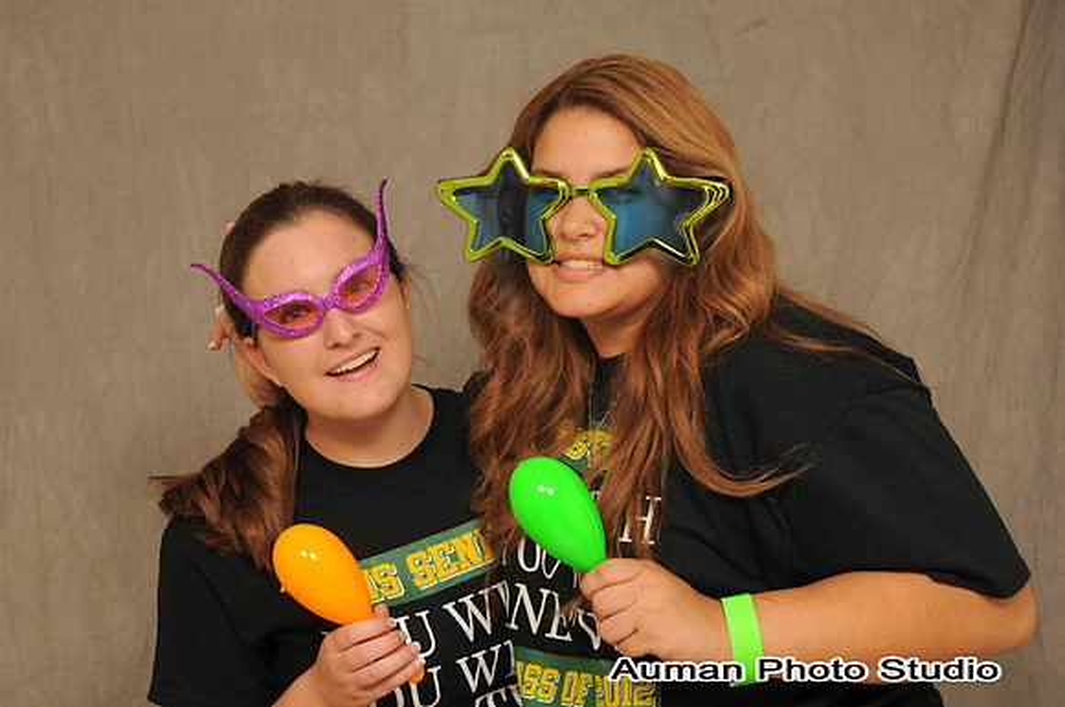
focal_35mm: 93
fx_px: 2747
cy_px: 354
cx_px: 532
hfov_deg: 21.9
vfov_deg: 14.7
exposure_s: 1/125
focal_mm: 62
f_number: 6.3
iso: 200
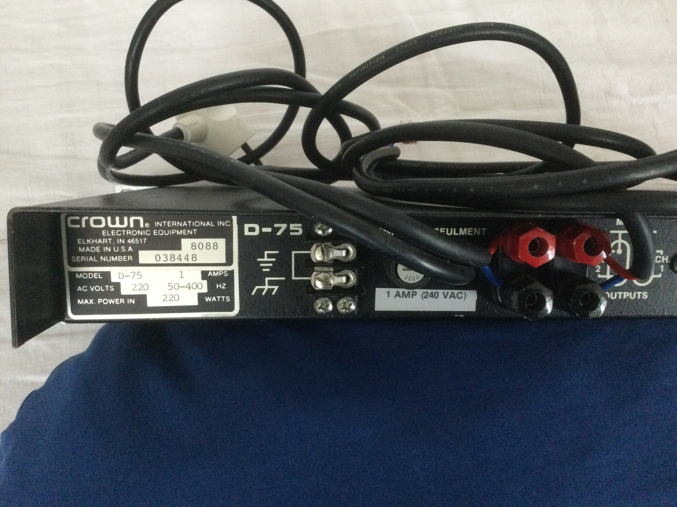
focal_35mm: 31
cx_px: 338
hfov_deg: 58.4
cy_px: 254
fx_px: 606
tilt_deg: -63.7
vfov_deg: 45.4
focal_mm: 3.3
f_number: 2.4
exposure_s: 1/25
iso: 250
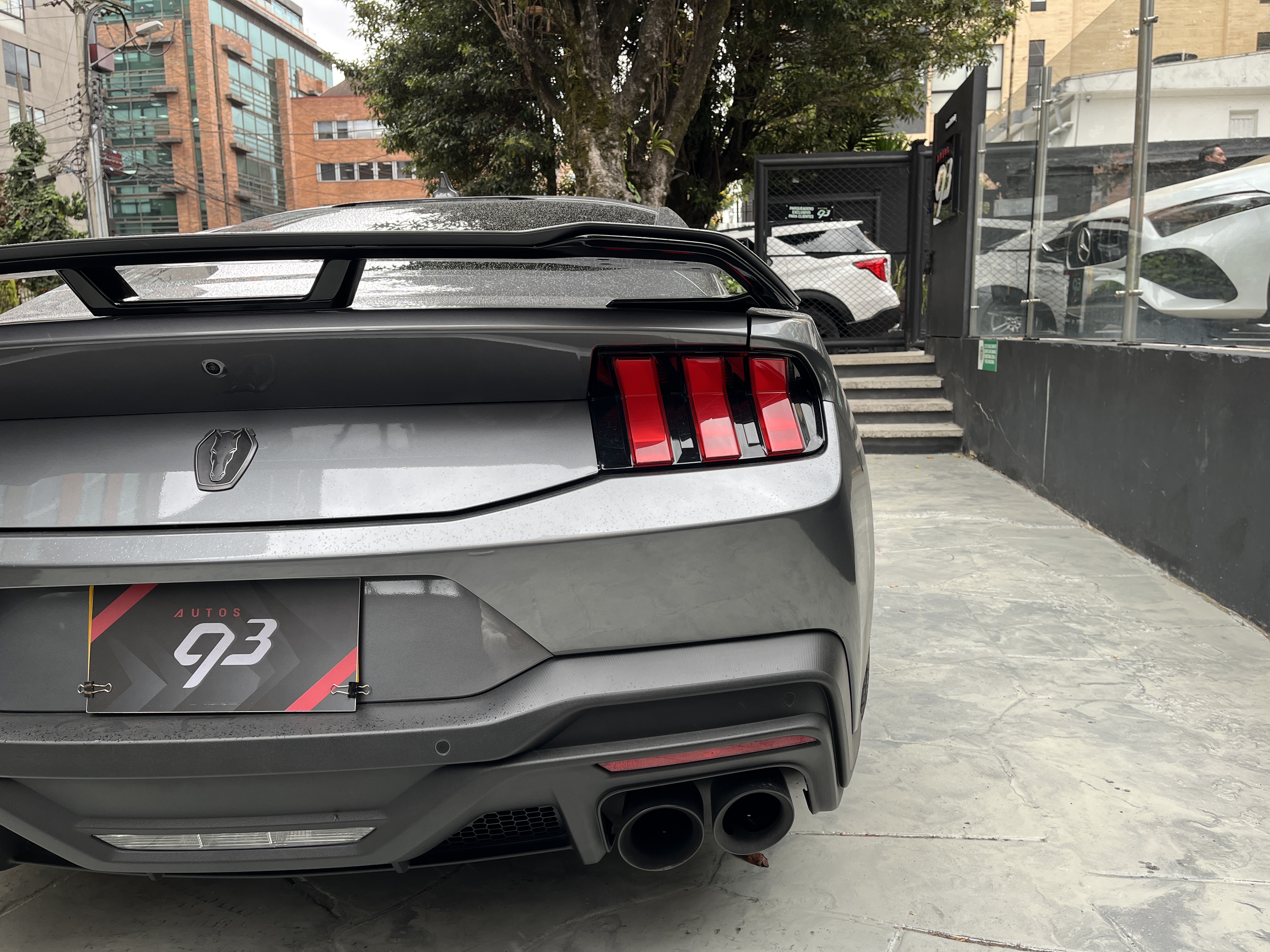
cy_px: 476
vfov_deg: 53.1
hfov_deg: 67.3
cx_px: 635
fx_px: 954
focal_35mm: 26
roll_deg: +1.2
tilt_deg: -10.0
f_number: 1.6
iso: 50
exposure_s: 1/251
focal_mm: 5.1
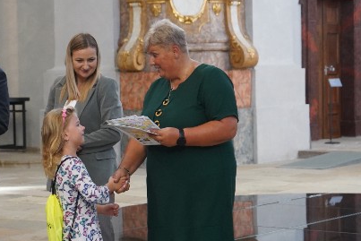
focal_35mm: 119
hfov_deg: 17.2
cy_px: 150
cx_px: 147
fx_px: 1194
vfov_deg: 11.5
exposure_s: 1/250
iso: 5000
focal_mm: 60
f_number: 5
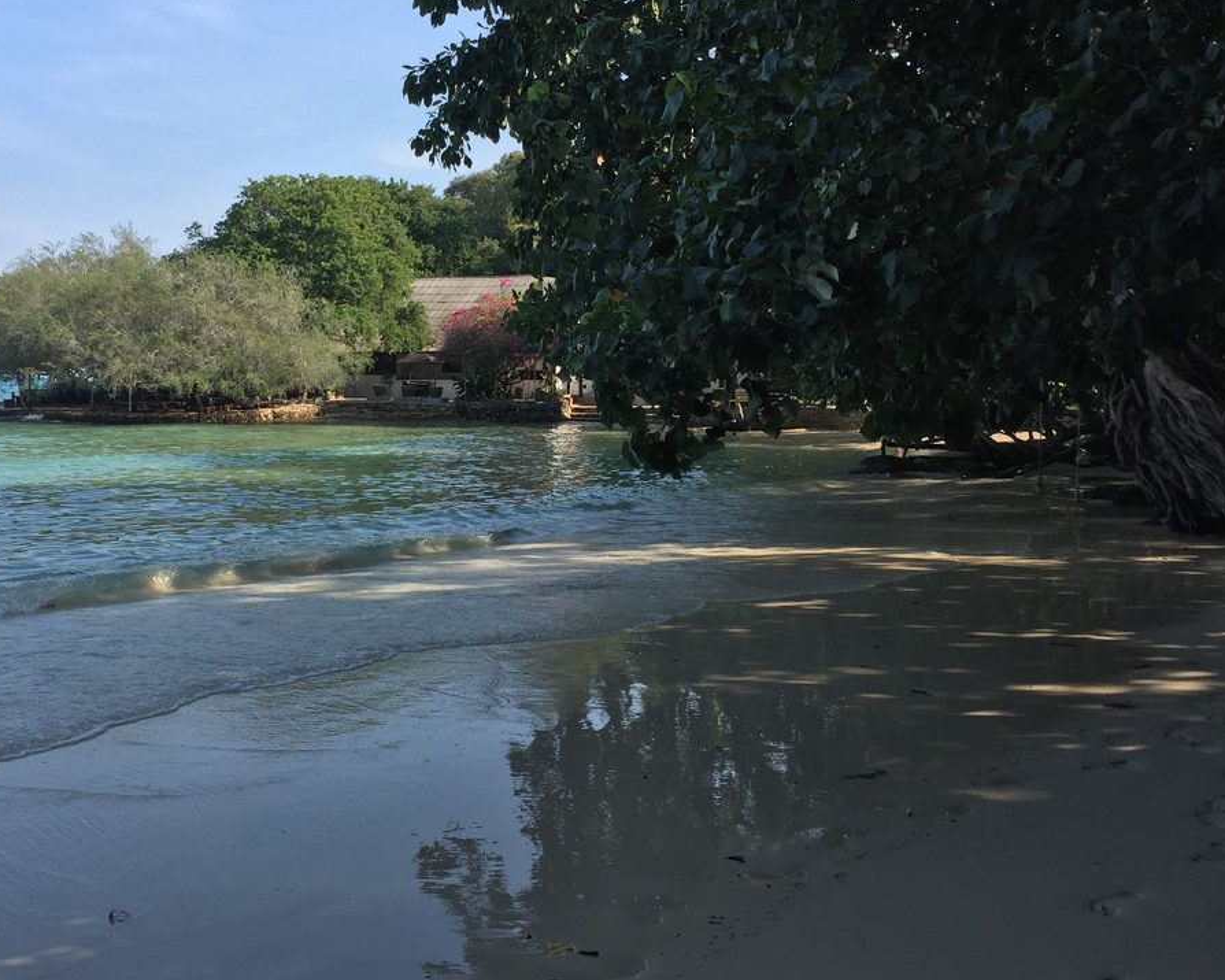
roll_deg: -1.3
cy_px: 414
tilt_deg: -1.8
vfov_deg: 39.1
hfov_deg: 47.2
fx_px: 1378
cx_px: 411
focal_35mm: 38
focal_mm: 4.15
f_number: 2.2
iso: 32
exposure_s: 1/1582
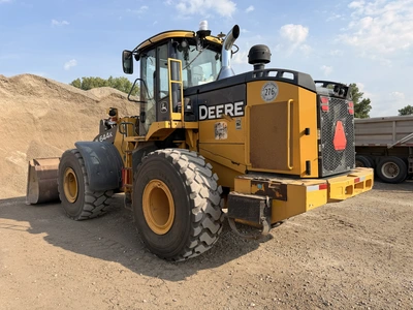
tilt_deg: -2.4
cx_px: 206
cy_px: 155
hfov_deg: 71.6
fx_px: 286
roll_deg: +3.3
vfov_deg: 56.8
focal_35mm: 24
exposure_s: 1/3279
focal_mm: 6.76
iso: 80
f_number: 1.78
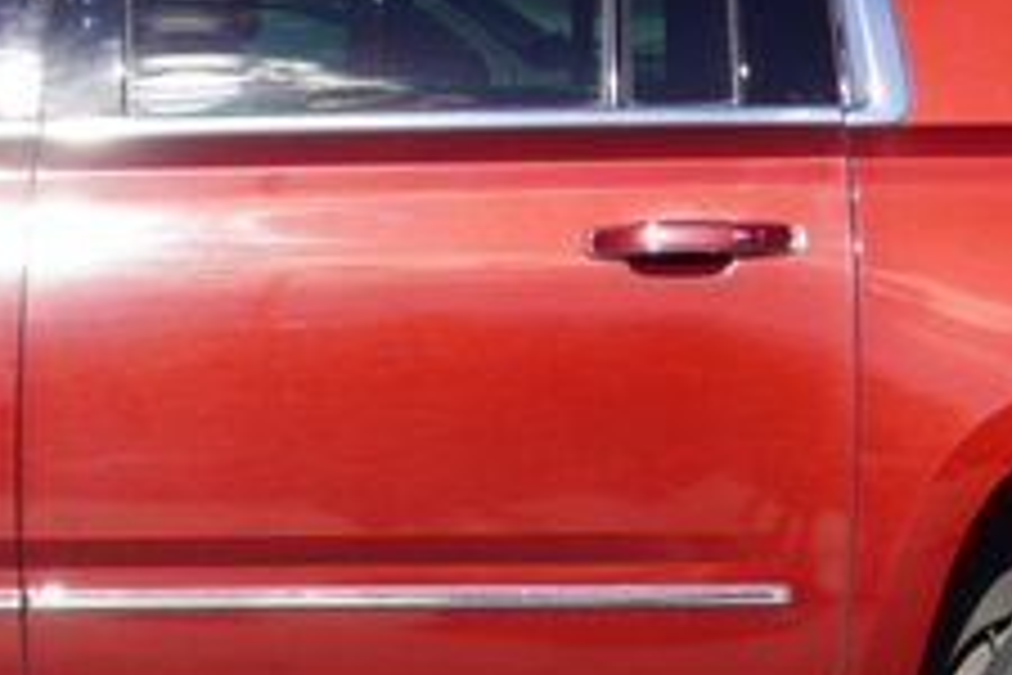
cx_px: 162
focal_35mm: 164
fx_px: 4610
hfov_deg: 12.5
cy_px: 544
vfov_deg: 8.4
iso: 100
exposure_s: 1/160
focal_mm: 24
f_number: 10
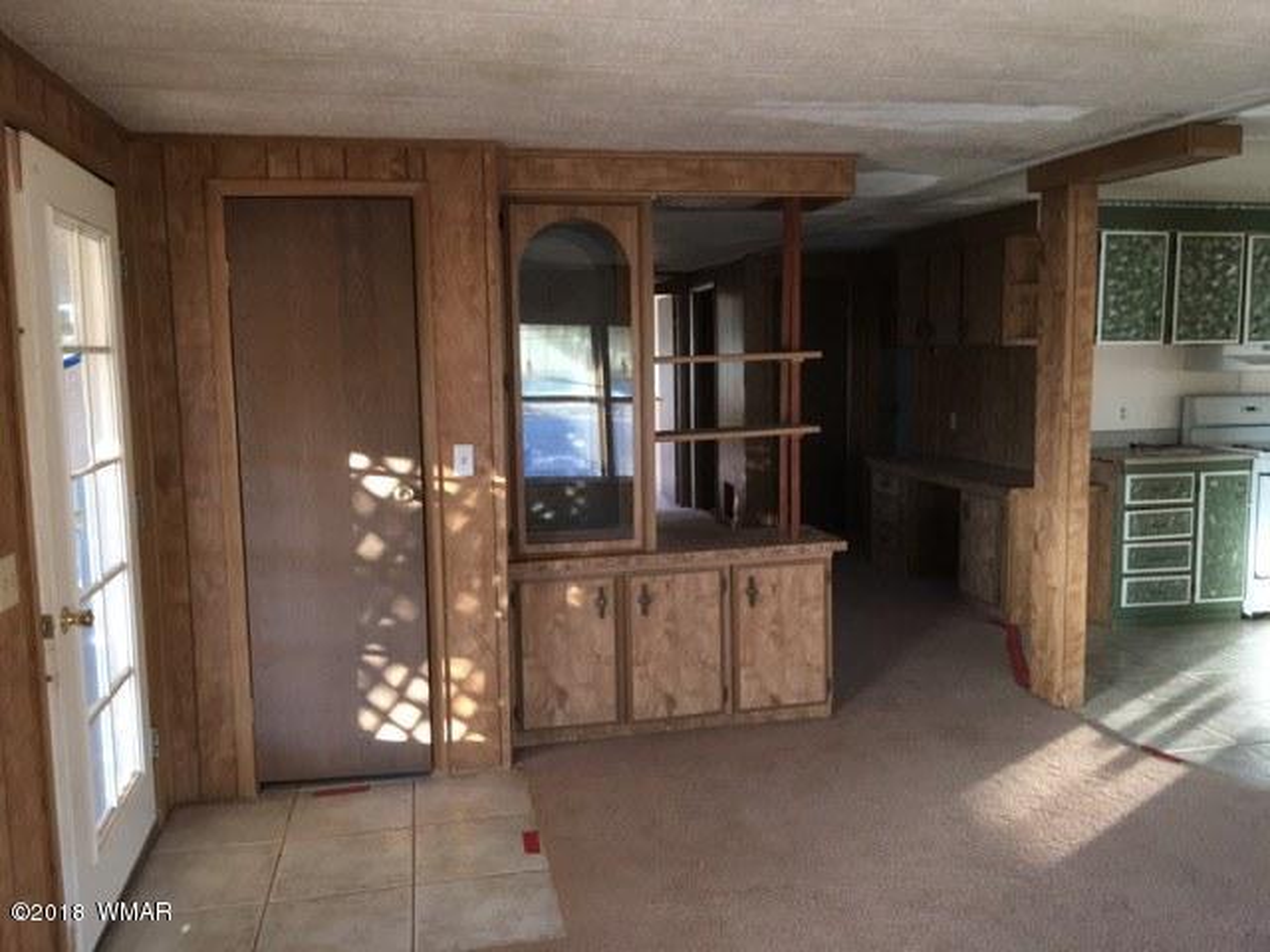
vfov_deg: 48.2
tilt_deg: -5.4
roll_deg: +0.5
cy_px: 476
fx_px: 1064
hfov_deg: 61.7
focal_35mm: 29
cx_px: 635
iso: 80
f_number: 2.2
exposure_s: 1/30
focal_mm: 4.15
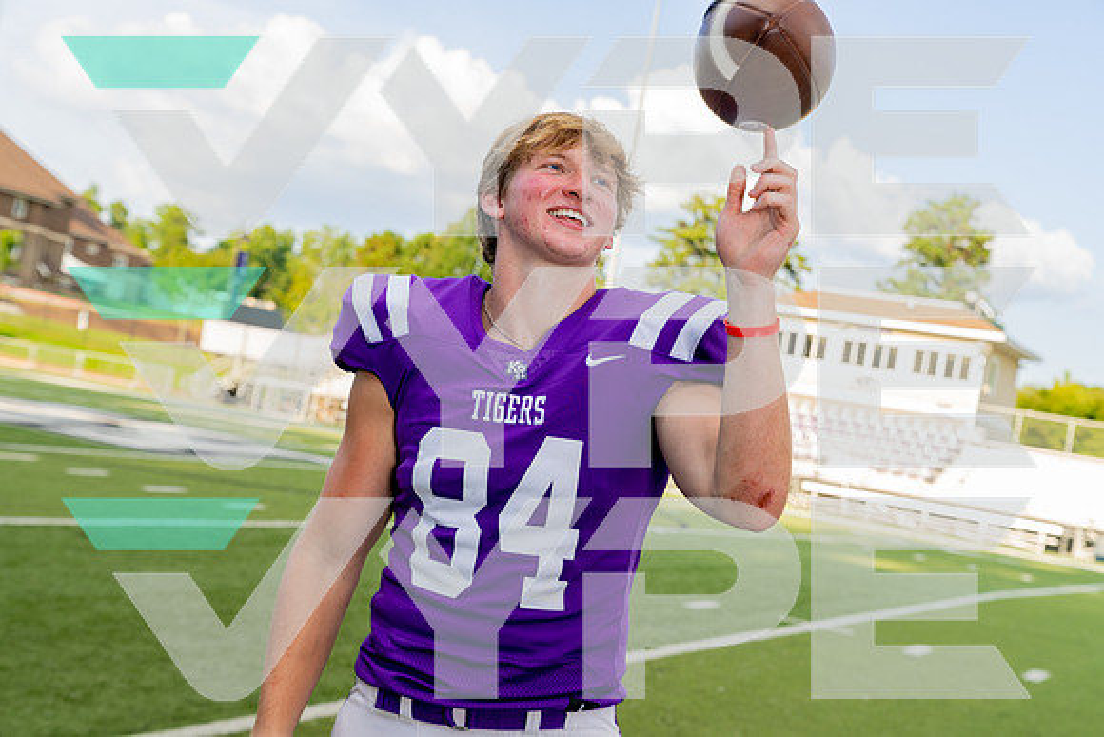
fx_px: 1748
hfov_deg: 35.0
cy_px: 368
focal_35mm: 57
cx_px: 552
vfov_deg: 23.8
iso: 200
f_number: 5.6
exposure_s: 1/200
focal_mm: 57
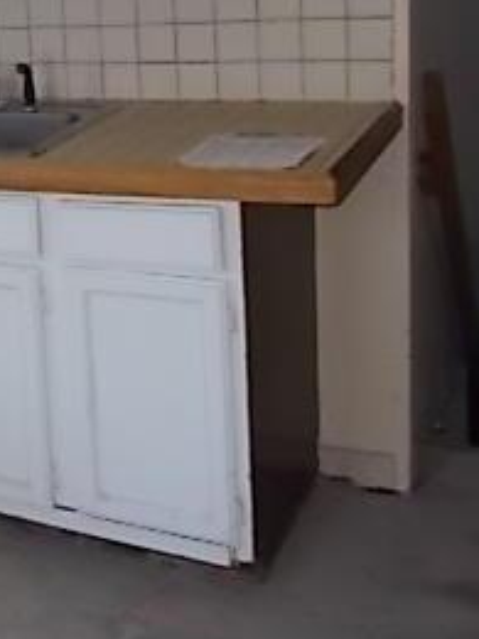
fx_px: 1181
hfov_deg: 20.2
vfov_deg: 29.5
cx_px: -209
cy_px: 113
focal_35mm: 64
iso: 200
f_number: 3.2
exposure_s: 1/25
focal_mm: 4.6
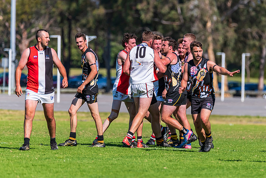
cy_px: 76
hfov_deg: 3.8
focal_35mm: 537
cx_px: 159
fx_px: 3969
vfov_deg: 2.6
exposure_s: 1/4000
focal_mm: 450
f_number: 6.3
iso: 800
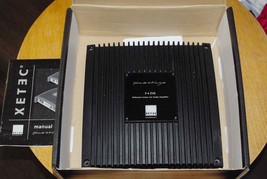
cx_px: 134
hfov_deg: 38.1
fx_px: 386
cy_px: 90
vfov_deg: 26.1
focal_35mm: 52
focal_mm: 35
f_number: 6.7
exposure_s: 1/45
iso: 1600
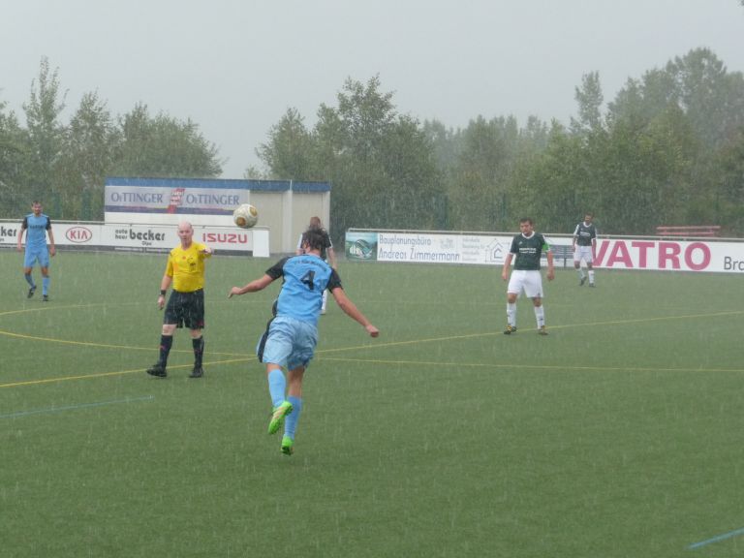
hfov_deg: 16.6
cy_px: 279
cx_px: 372
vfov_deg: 12.5
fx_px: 2558
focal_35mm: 119
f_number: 4.7
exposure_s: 1/500
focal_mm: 20.3
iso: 320
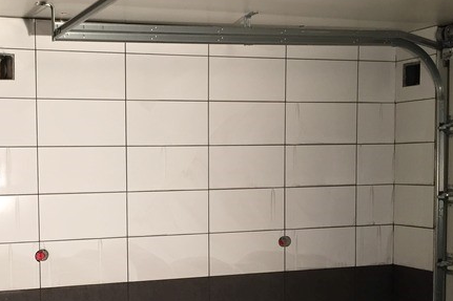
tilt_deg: -4.9
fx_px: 704
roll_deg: +0.7
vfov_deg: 24.0
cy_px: 216
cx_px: 97
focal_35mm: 56
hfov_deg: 34.6
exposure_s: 1/30
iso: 80
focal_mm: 4.15
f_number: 2.2
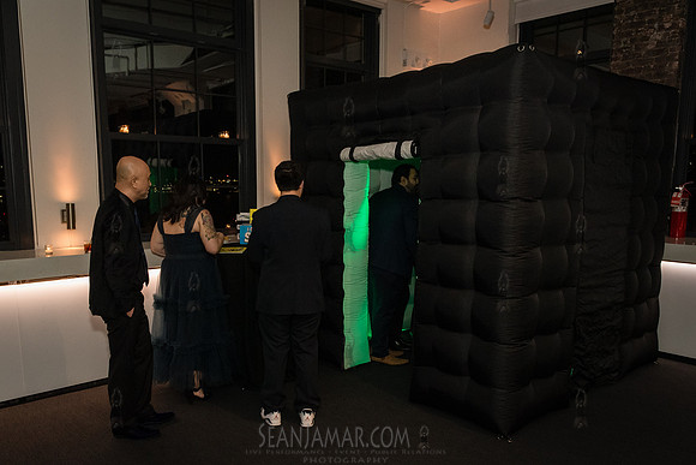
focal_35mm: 29
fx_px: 558
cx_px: 323
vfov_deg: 45.1
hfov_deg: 63.9
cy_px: 265
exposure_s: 1/160
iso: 5000
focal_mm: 24
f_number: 4.5
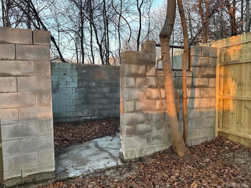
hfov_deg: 71.6
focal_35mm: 24
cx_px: 126
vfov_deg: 56.8
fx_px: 174
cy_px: 94
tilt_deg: -5.5
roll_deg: +0.3
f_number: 1.78
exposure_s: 1/121
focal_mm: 6.86
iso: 160
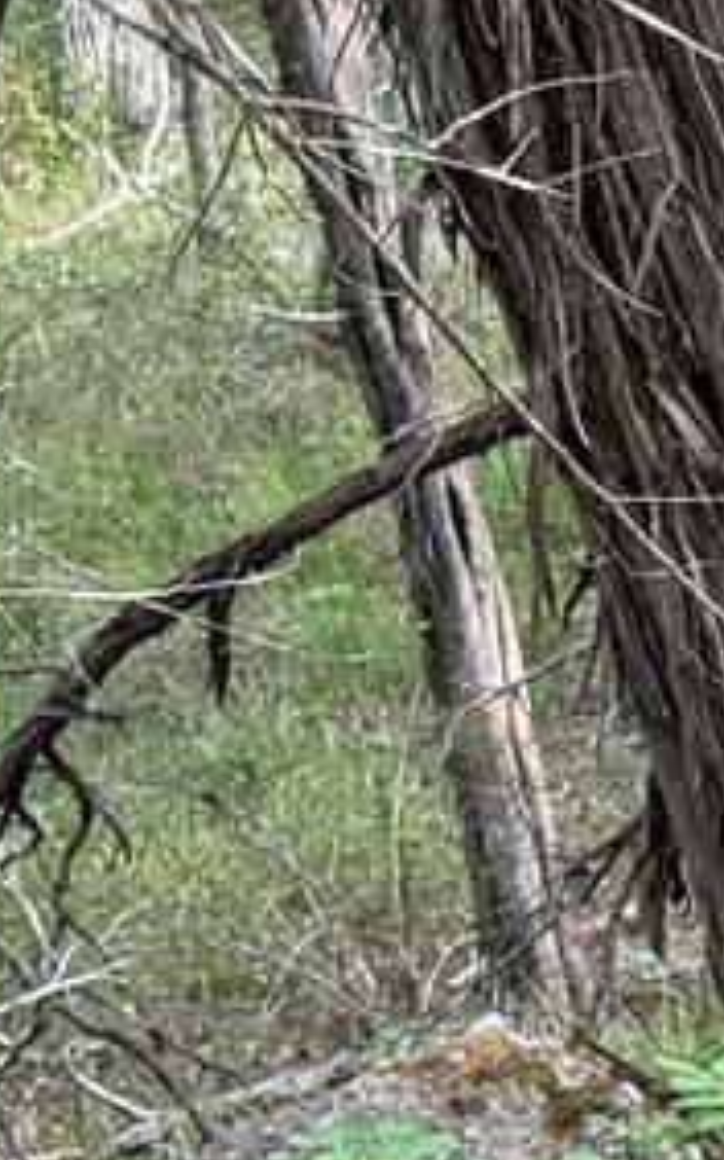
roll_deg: -6.3
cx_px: 2966
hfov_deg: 5.9
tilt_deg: -23.9
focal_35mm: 185
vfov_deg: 10.9
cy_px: 1736
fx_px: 5846
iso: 80
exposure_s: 1/121
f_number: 1.78
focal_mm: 6.76
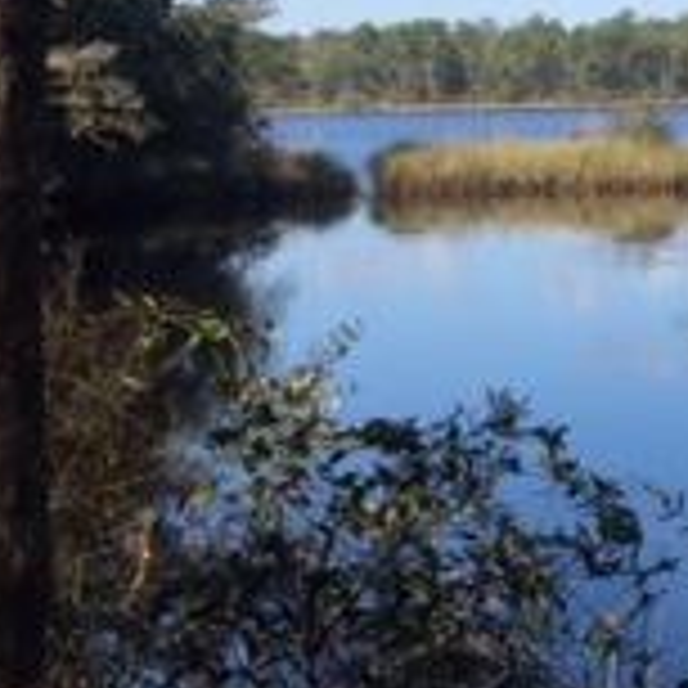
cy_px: 54
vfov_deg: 16.0
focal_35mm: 107
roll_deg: +0.8
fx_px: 2406
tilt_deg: +0.8
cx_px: 863
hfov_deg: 15.6
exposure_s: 1/1642
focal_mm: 4.15
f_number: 2.2
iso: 32
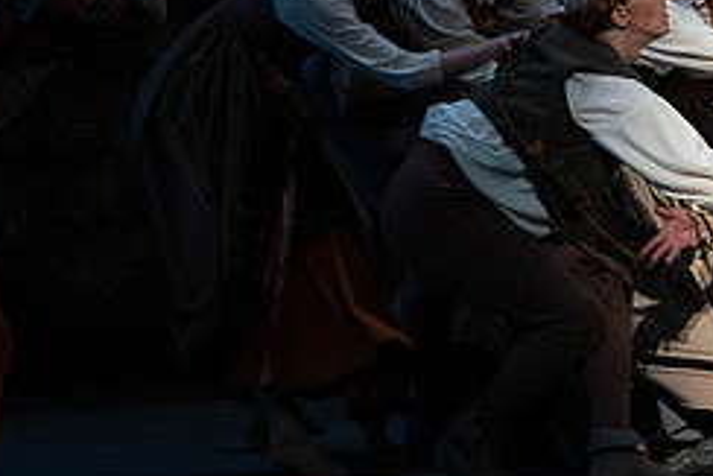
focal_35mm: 799
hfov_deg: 2.6
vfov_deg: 1.7
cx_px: 710
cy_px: 98
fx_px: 15833
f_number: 6.3
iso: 5000
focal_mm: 336
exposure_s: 1/320
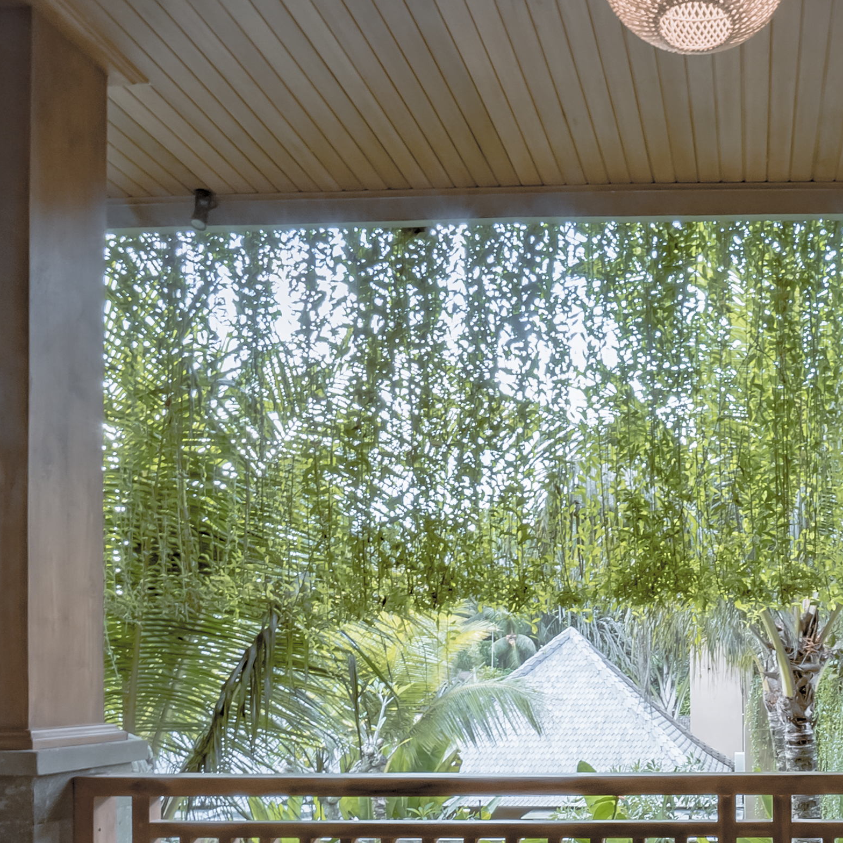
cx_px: 819
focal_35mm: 32
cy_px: 694
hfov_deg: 44.5
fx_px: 882
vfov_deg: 47.8
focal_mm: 10
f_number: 18
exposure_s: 1/1.25
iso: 100
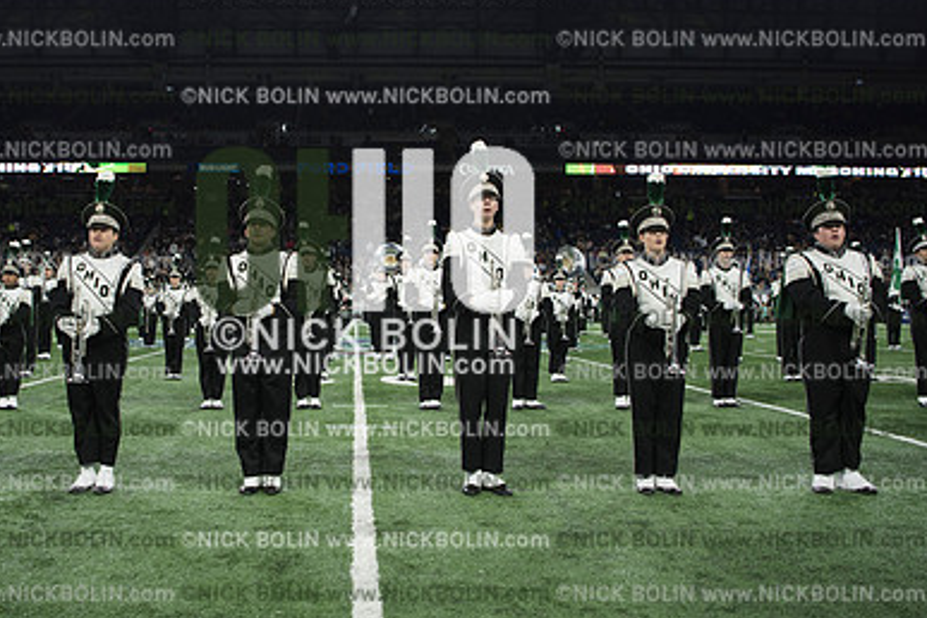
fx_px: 927
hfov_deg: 52.7
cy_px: 262
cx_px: 364
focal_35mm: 36
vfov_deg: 36.8
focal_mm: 24
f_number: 2.8
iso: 1250
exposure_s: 1/1250
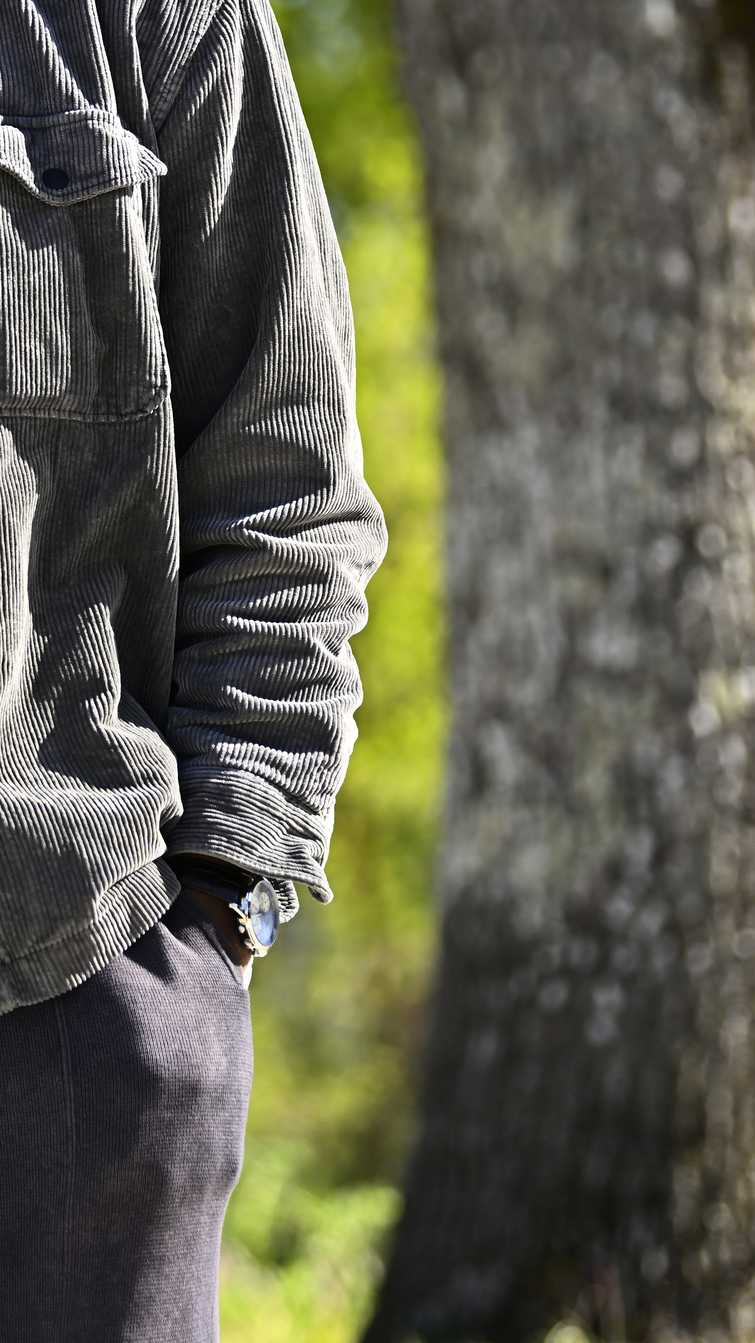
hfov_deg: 5.8
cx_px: -57
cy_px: 417
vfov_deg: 10.3
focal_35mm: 209
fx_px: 7439
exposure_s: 1/800
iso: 100
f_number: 2.8
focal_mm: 105
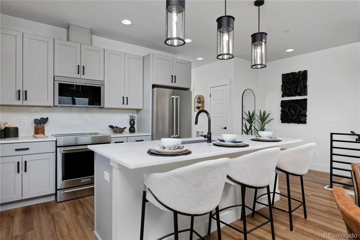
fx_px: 200
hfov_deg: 84.0
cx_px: 180
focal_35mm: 20
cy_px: 120
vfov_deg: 61.9
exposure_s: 1/200
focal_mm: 20
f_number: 11
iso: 800
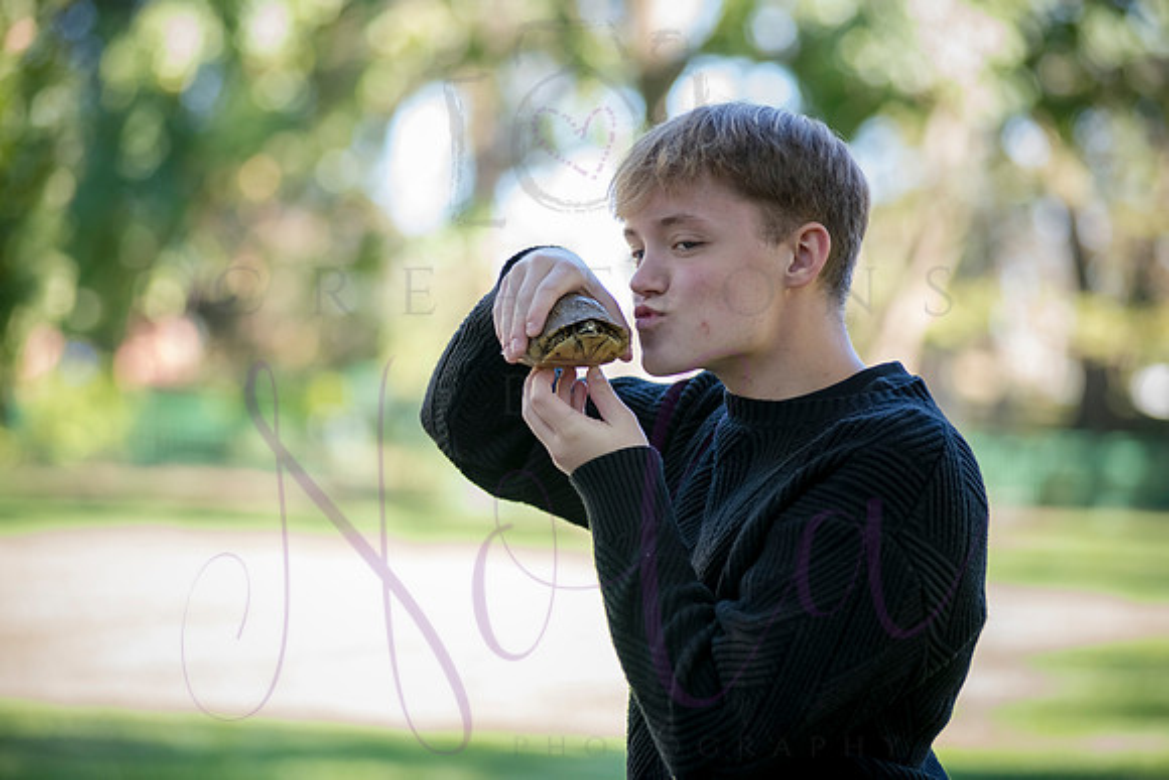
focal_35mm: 135
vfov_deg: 10.2
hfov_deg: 15.2
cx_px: 584
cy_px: 390
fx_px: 4385
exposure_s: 1/320
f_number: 3.5
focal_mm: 135
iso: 800
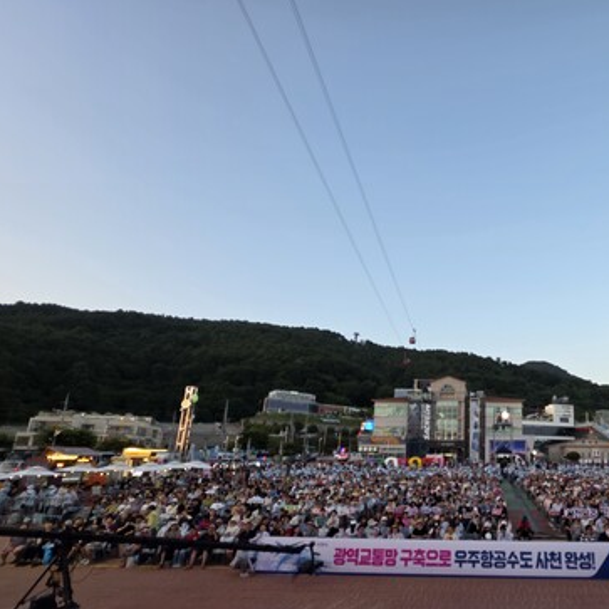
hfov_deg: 70.0
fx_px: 378
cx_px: 488
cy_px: 372
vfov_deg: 76.6
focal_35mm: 19
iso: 25
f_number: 1.9
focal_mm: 2.2
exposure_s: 1/79.9
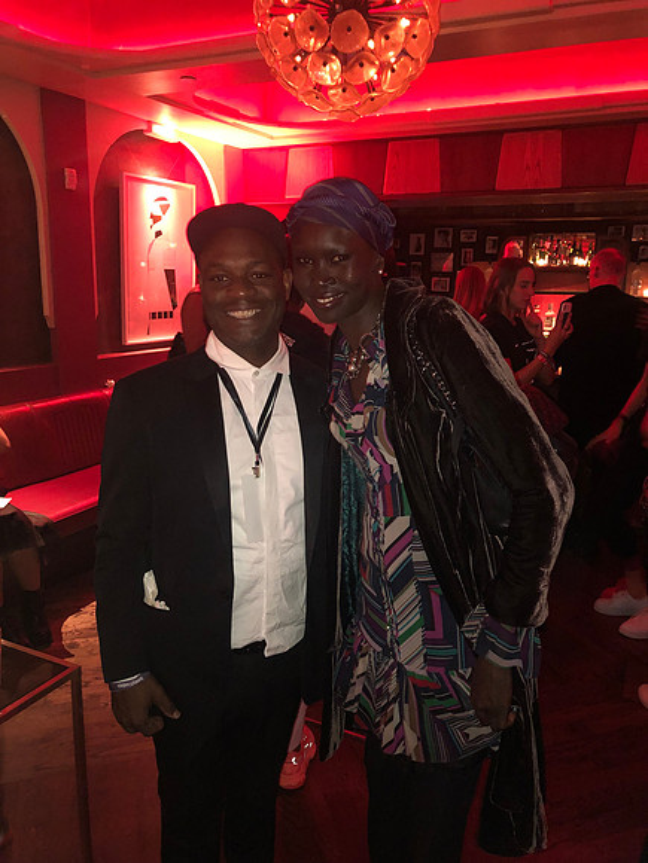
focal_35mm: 28
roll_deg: -0.7
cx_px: 324
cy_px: 432
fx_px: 699
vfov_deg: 63.4
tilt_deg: -10.5
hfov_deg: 49.7
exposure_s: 1/4
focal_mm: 3.99
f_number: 1.8
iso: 320
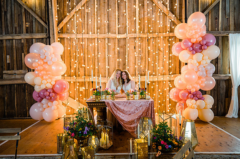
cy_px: 82
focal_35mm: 25
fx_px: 167
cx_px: 119
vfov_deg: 51.1
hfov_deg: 71.3
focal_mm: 24
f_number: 2.8
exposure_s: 1/200
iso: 800
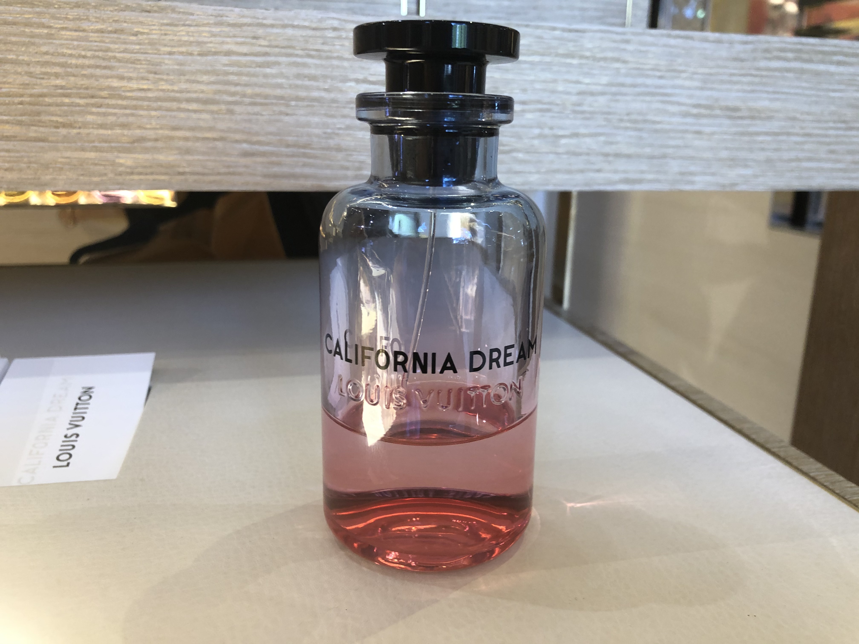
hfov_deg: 63.4
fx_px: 695
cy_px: 322
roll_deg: +0.5
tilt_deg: -13.8
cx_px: 430
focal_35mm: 28
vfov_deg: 49.7
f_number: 1.8
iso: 40
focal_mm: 4
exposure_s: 1/33
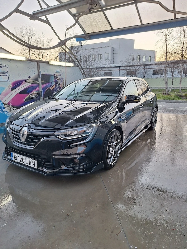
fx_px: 166
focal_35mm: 23
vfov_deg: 73.9
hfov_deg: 58.9
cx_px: 94
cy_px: 124
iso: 40
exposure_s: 1/100
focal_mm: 5.54
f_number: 1.8
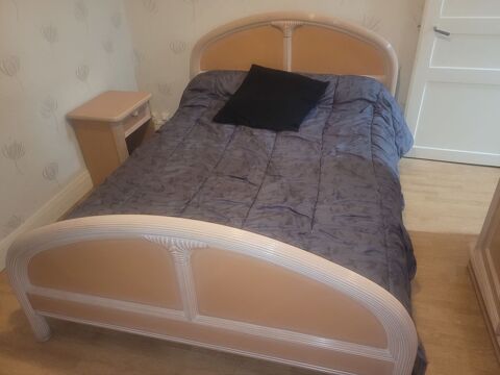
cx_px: 250
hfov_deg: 67.3
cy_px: 188
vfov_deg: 53.1
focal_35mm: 26
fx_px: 376
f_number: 1.8
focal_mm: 5.4
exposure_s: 1/8
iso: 500
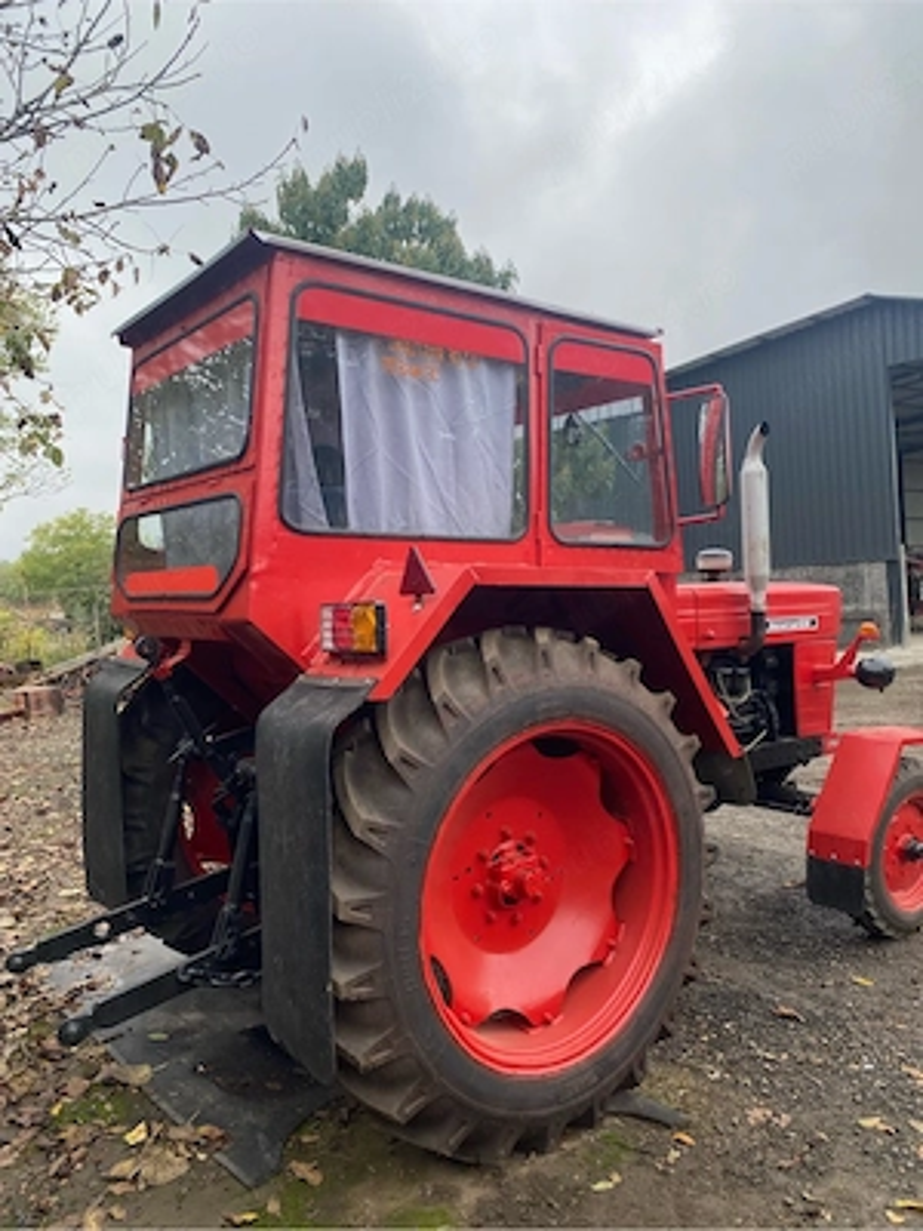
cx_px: 462
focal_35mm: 26
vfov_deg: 67.3
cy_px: 616
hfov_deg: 53.1
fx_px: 924
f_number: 1.8
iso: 32
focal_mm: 4.25
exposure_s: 1/409
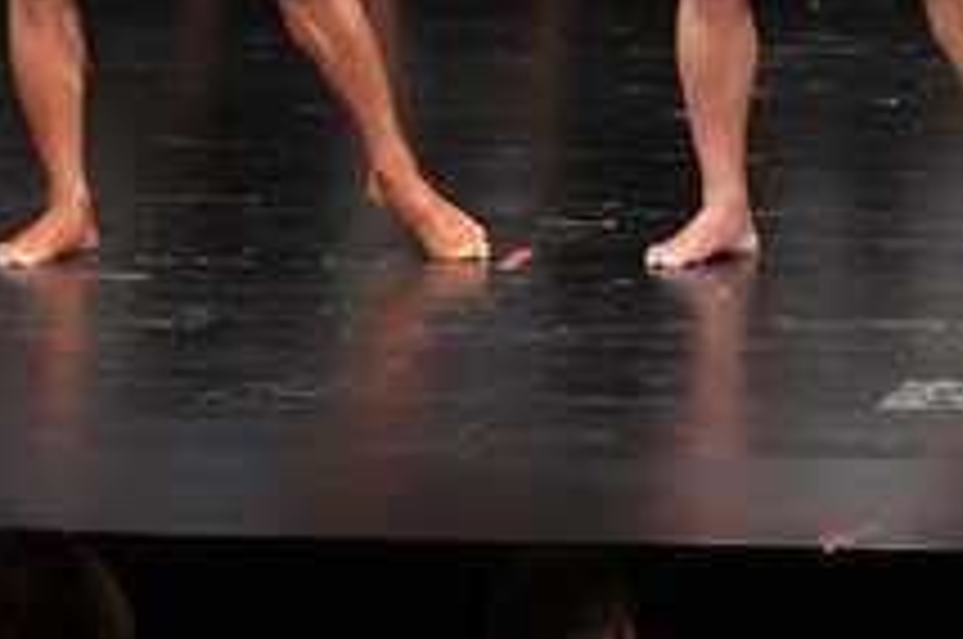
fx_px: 15198
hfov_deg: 3.6
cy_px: -216
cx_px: 1051
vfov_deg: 2.4
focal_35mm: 569
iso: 3200
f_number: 5.6
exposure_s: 1/400
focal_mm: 105
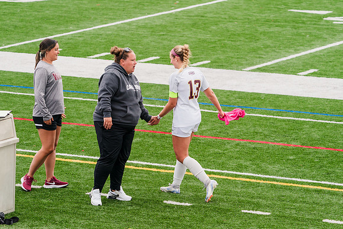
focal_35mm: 200
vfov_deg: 6.9
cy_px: 114
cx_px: 172
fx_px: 1906
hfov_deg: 10.3
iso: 1250
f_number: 5.6
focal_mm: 200
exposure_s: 1/1600
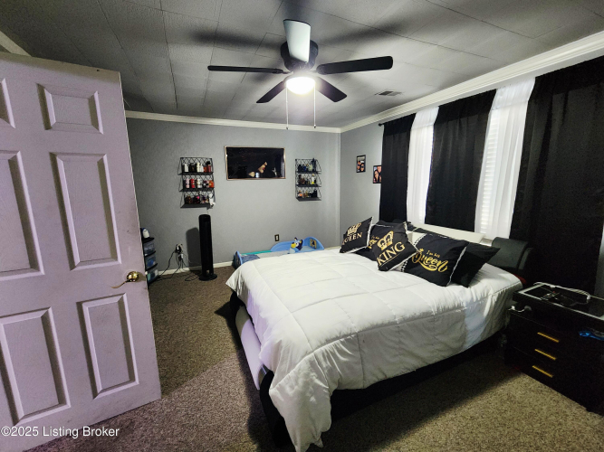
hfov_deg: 106.2
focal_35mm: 13
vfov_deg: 89.9
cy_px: 226
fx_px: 227
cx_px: 302
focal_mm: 2.2
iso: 640
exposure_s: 1/24
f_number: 2.2
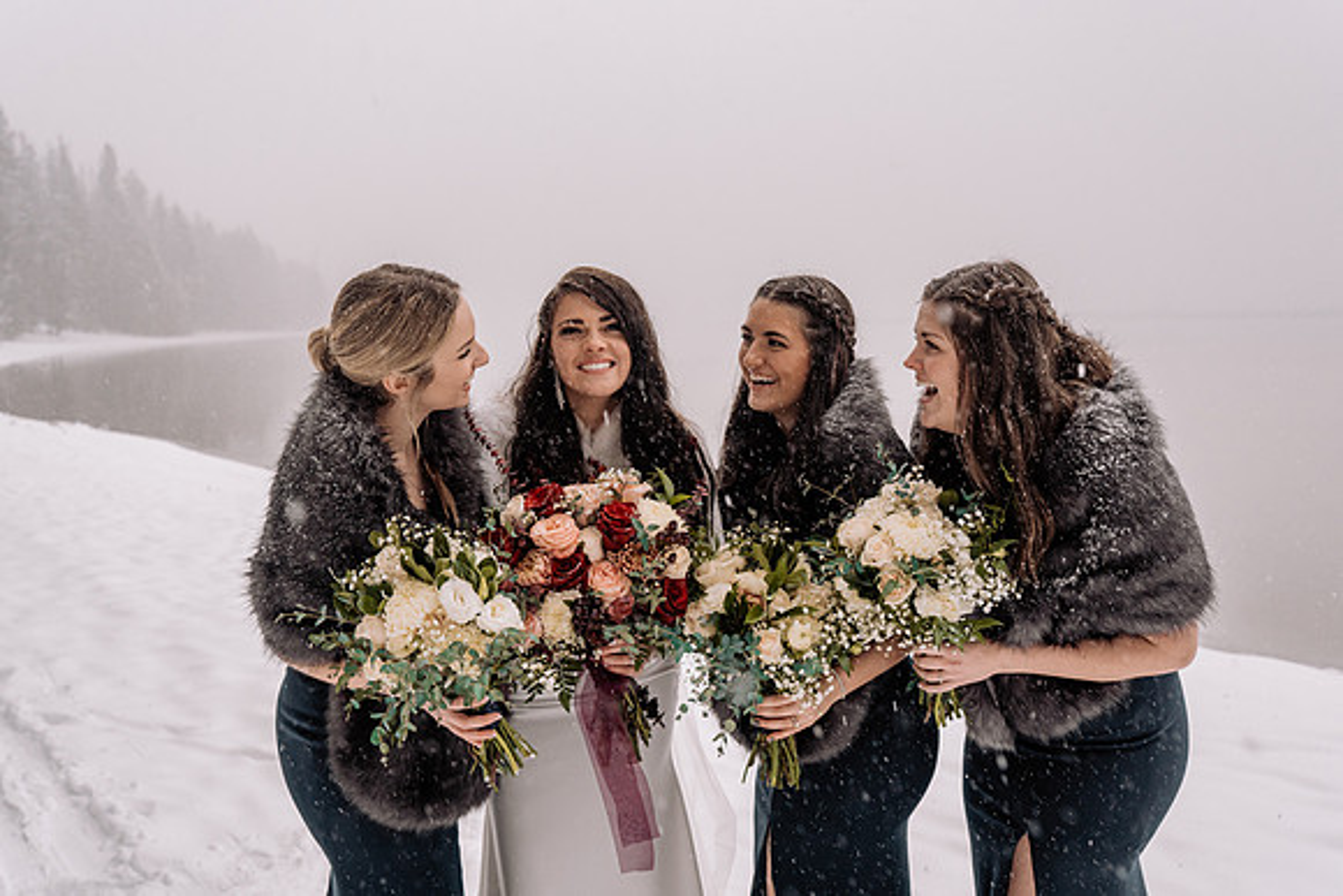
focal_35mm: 35
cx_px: 672
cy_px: 448
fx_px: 1321
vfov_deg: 37.5
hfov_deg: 53.9
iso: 1250
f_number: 5
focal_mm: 35
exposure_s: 1/250
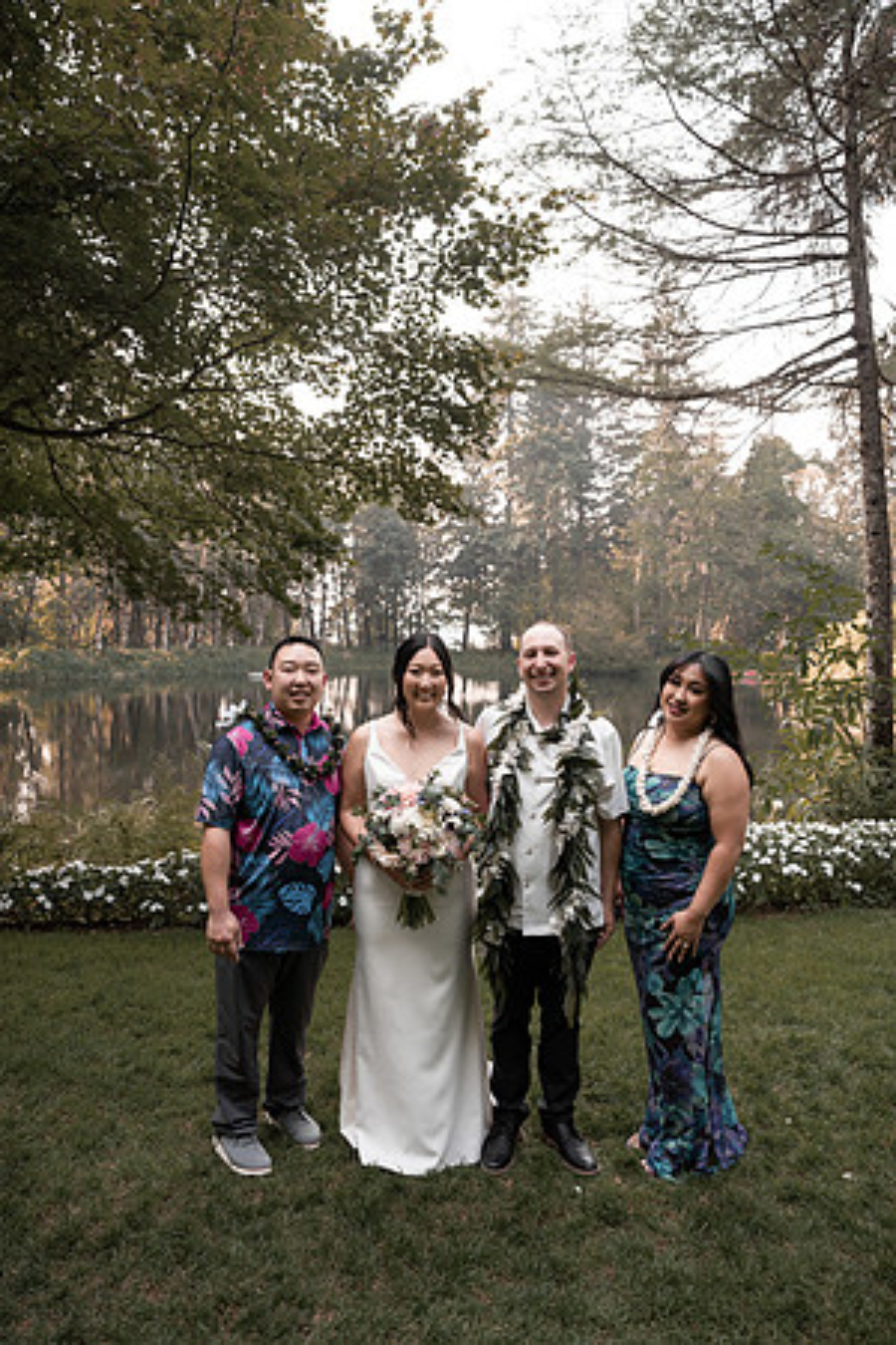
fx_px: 896
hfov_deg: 53.1
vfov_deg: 73.7
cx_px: 448
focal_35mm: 24
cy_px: 672
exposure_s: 1/320
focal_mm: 24
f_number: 3.5
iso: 200
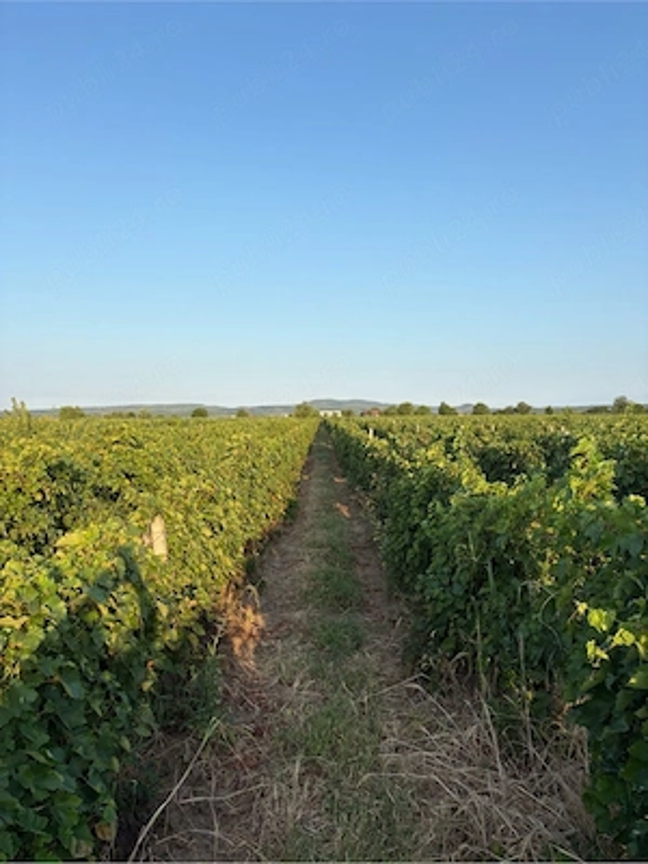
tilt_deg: -0.1
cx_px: 324
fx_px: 649
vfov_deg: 67.3
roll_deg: +0.1
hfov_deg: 53.1
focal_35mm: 26
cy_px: 432
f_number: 1.6
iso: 50
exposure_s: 1/1364
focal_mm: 5.96
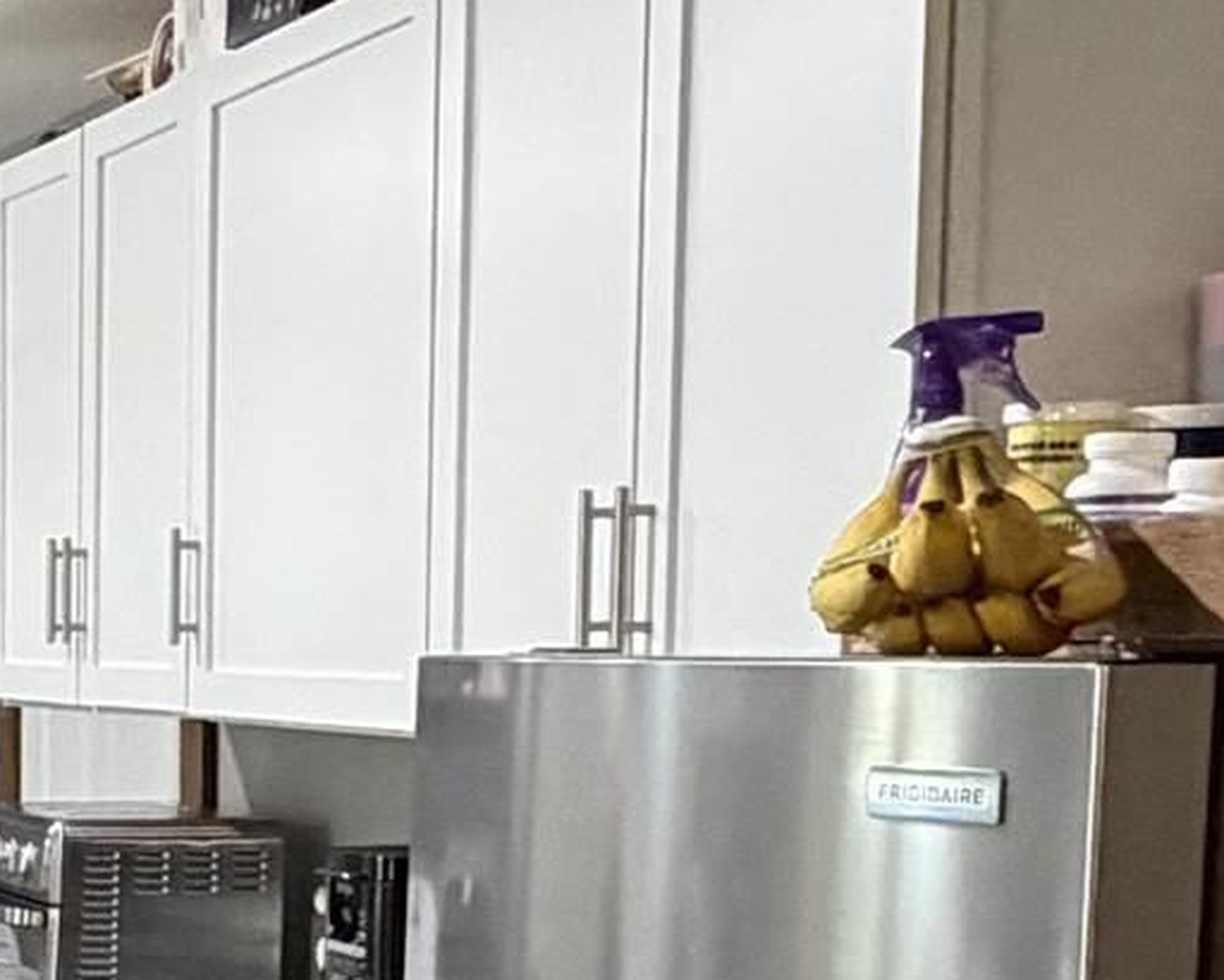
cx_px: -722
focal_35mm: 82
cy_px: 880
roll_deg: +1.0
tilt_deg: -5.7
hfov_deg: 19.6
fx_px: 2972
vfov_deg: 18.4
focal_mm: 2.22
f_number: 2.2
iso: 500
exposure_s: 1/60
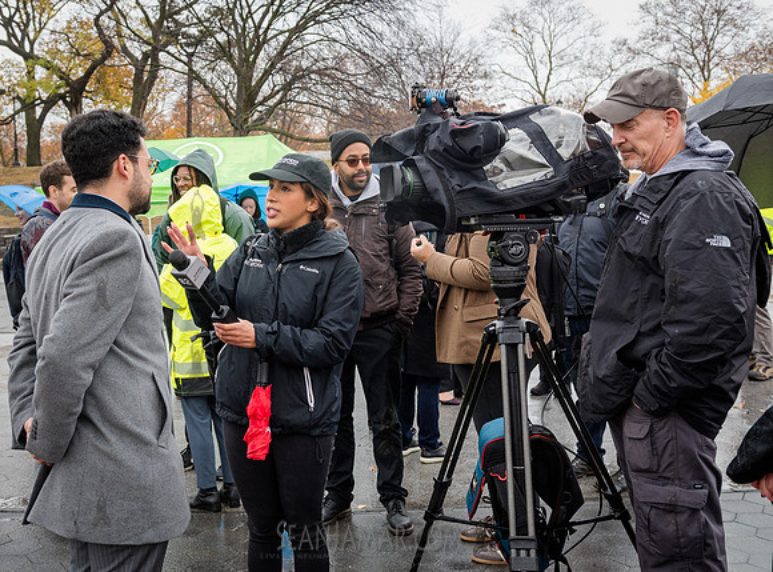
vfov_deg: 33.3
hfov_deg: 43.6
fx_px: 956
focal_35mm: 43
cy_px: 279
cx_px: 282
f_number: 5.6
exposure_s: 1/200
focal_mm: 35
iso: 500
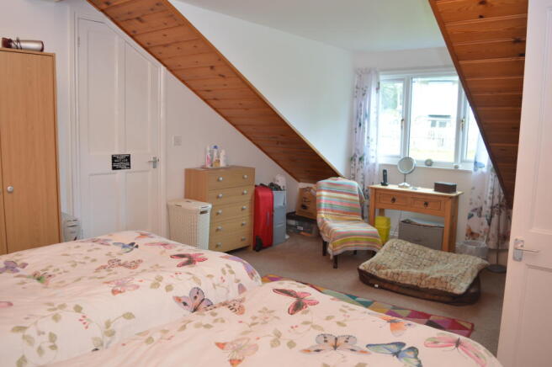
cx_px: 276
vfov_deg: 47.8
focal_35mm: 27
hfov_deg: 67.4
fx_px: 414
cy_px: 184
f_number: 4
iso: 100
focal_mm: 18
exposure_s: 1/15
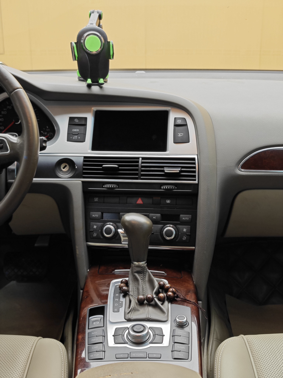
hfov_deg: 31.5
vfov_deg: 41.2
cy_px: 189
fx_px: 501
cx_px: 142
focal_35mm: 46
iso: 160
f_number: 1.9
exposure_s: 1/25
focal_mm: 8.7
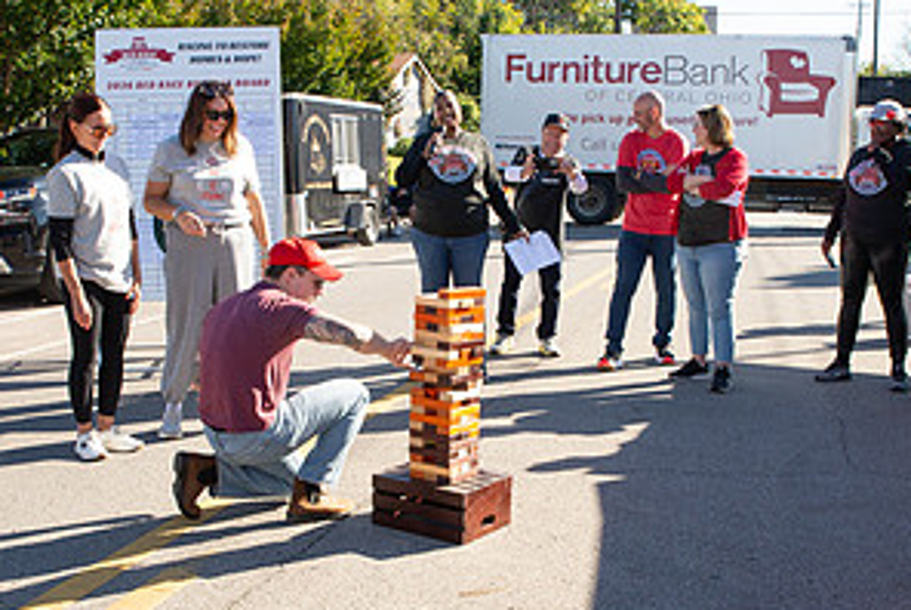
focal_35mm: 47
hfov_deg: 41.9
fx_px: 1191
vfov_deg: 28.6
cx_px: 437
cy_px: 380
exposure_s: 1/200
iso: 400
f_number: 10
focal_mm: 24
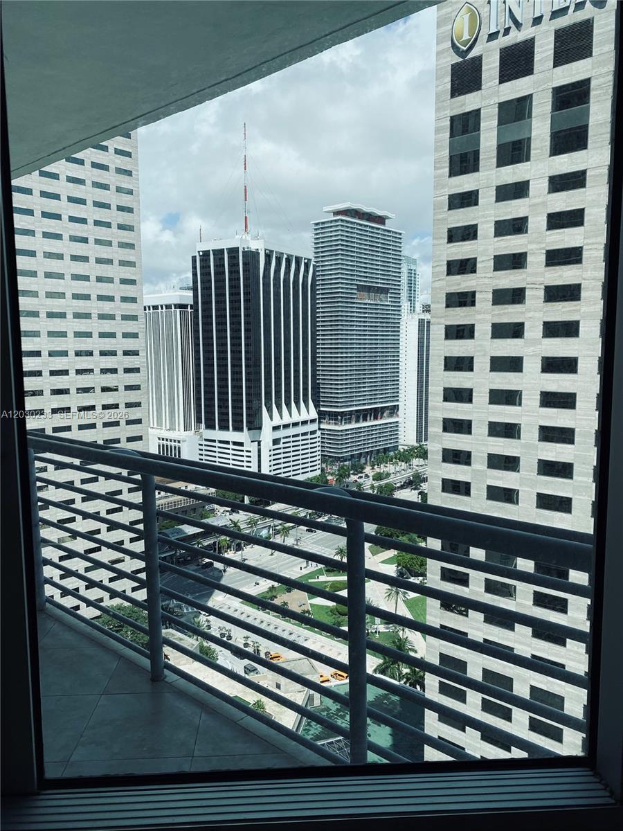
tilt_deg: -7.4
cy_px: 416
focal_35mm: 26
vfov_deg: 67.3
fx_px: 624
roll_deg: -0.6
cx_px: 312
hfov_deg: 53.1
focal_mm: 4.25
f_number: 1.8
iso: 32
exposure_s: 1/2890
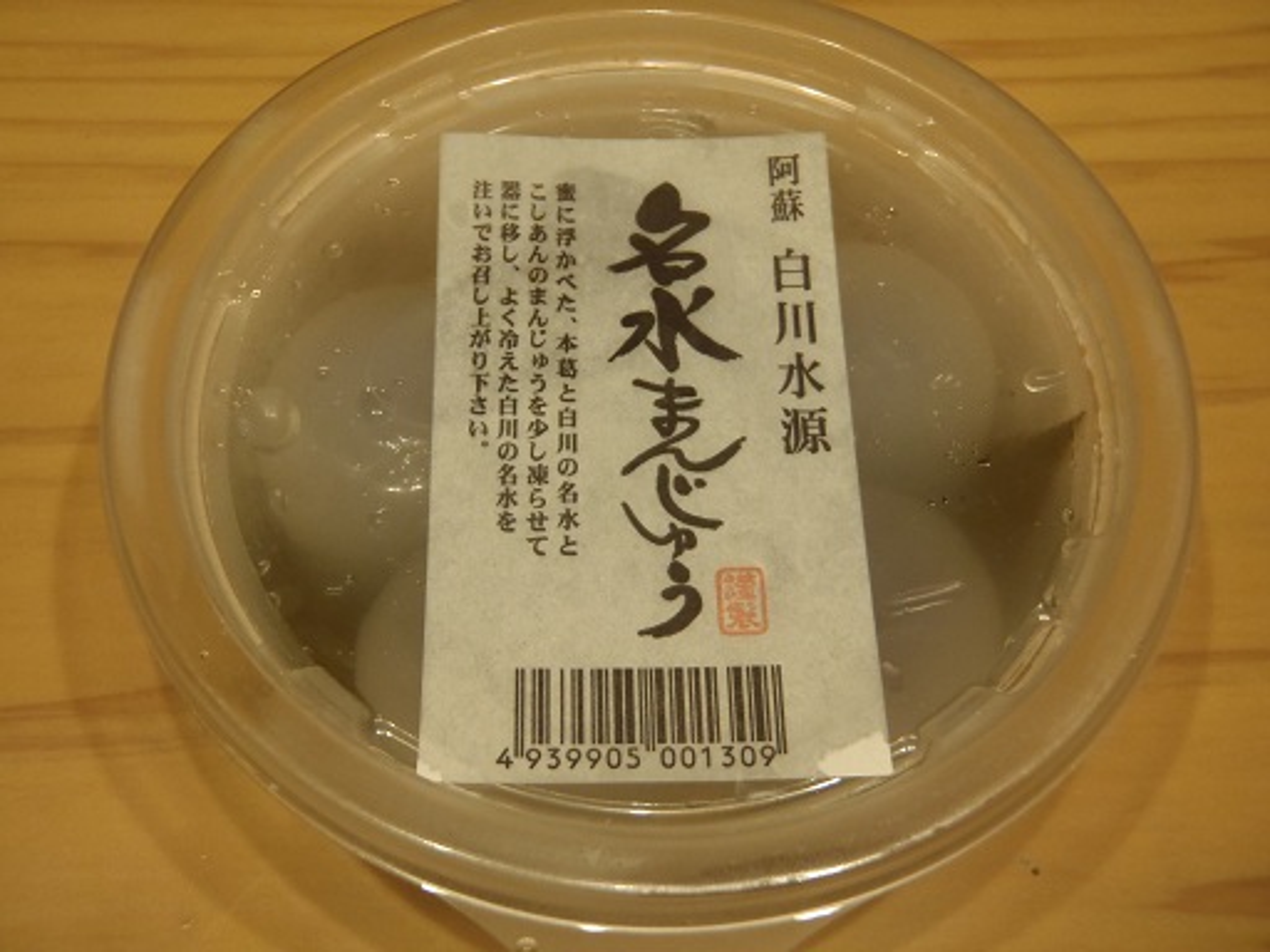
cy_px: 476
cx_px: 635
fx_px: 1798
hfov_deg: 38.9
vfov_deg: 29.7
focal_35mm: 49
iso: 200
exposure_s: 1/30
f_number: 4.4
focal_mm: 8.89
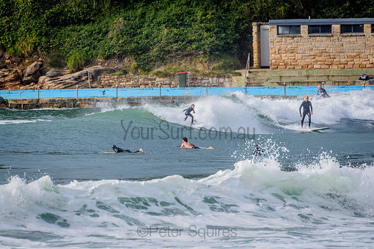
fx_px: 7793
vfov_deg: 1.8
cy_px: 124
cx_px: 187
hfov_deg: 2.7
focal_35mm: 750
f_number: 5.6
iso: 360
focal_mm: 500
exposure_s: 1/2000
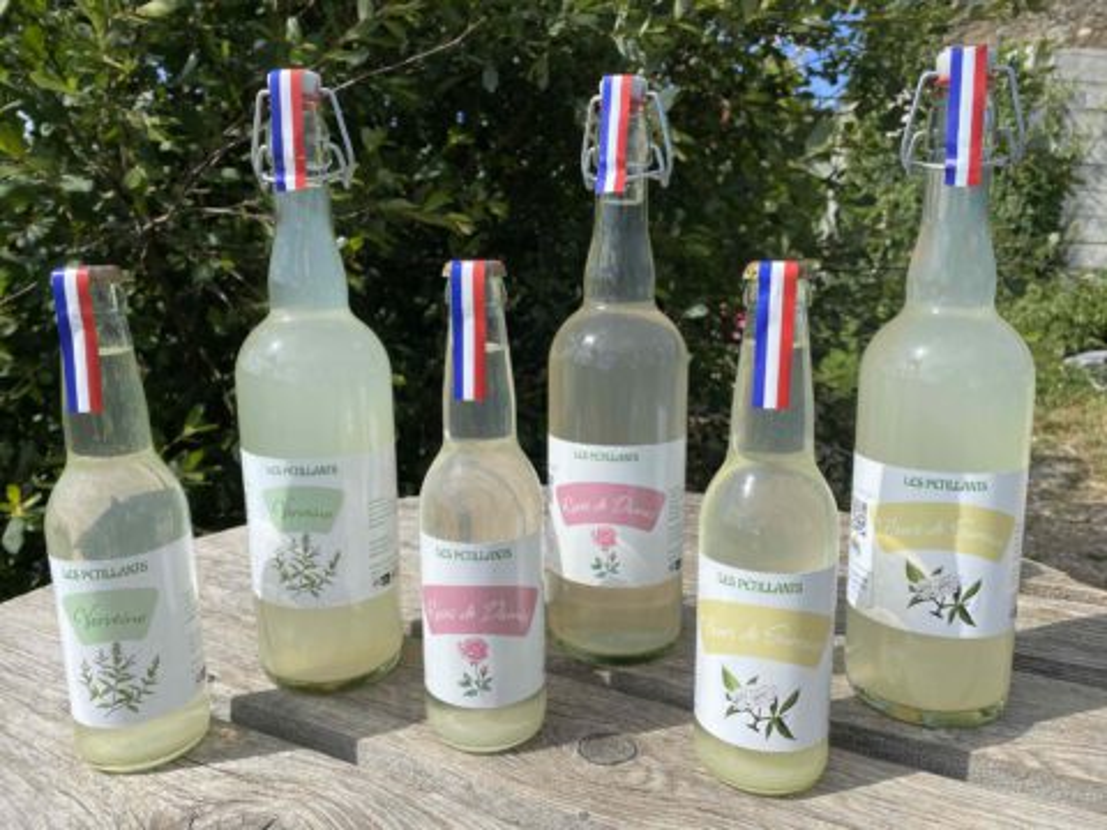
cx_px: 554
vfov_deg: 53.1
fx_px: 831
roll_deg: -3.6
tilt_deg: -10.6
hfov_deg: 67.3
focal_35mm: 26
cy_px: 415
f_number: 1.8
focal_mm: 4.25
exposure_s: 1/2890
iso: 32
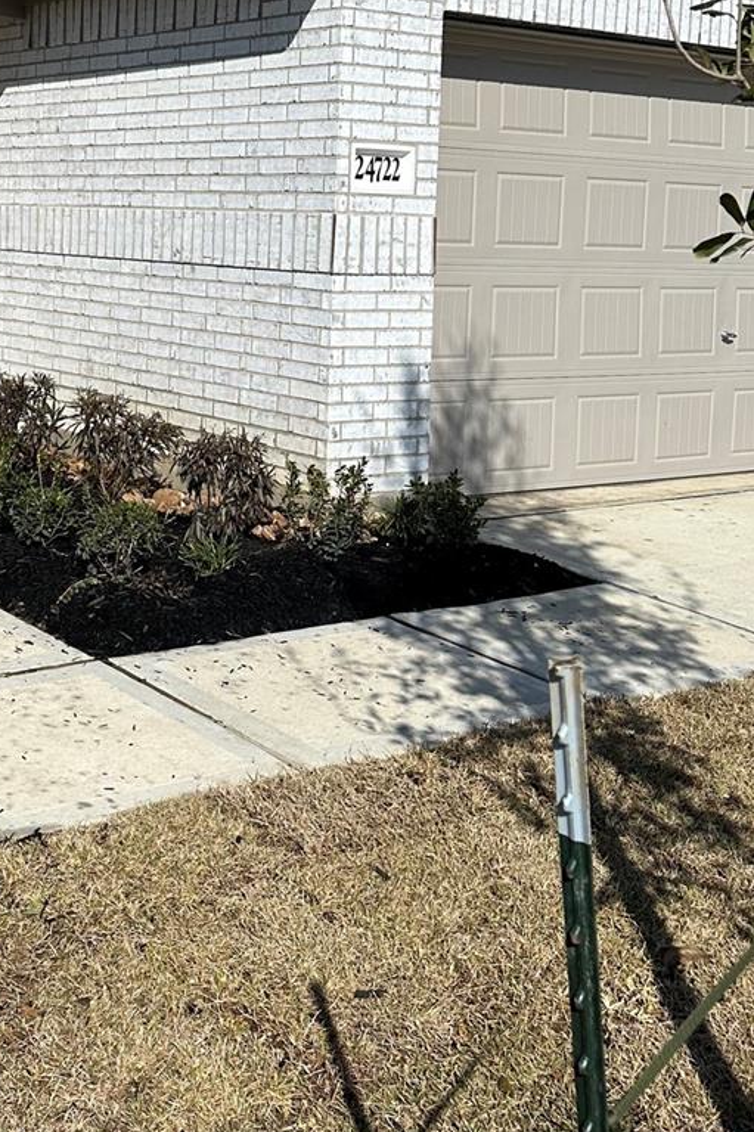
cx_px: 49
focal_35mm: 50
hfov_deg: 25.9
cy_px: 207
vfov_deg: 38.0
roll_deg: -1.6
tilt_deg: -0.6
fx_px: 1571
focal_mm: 6.86
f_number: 1.78
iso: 80
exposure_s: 1/9709
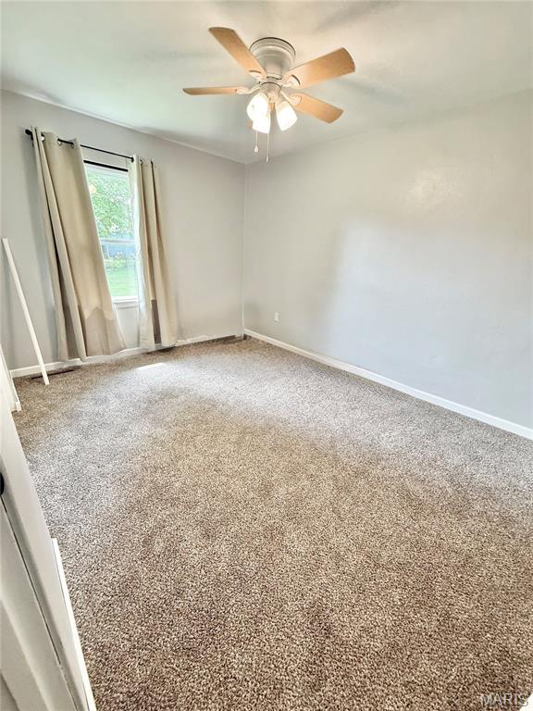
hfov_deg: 85.7
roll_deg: -4.0
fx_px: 287
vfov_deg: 102.1
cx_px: 266
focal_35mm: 14
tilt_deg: -19.3
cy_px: 356
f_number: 2.2
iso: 200
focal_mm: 2.22
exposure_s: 1/60
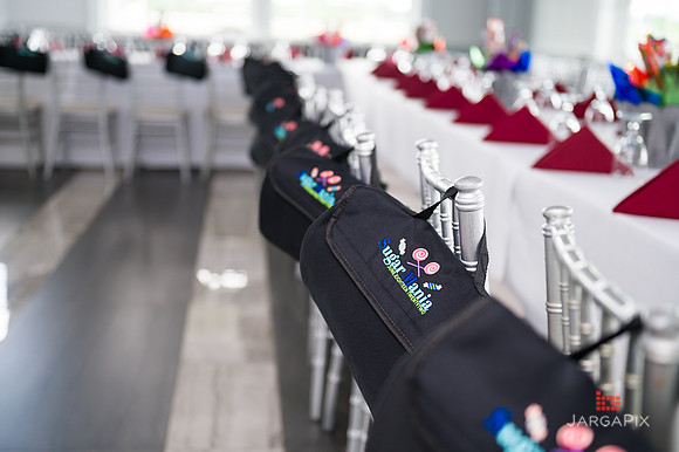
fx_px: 905
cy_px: 226
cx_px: 340
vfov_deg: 28.0
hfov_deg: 41.1
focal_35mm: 48
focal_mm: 48
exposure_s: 1/200
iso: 200
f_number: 3.2
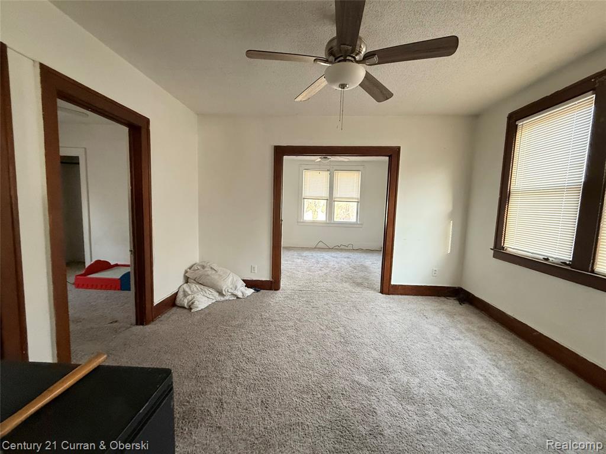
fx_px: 245
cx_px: 303
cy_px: 227
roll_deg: -2.4
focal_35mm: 14
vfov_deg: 85.7
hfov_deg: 102.1
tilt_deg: -4.2
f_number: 2.2
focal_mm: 2.22
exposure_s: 1/47
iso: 320
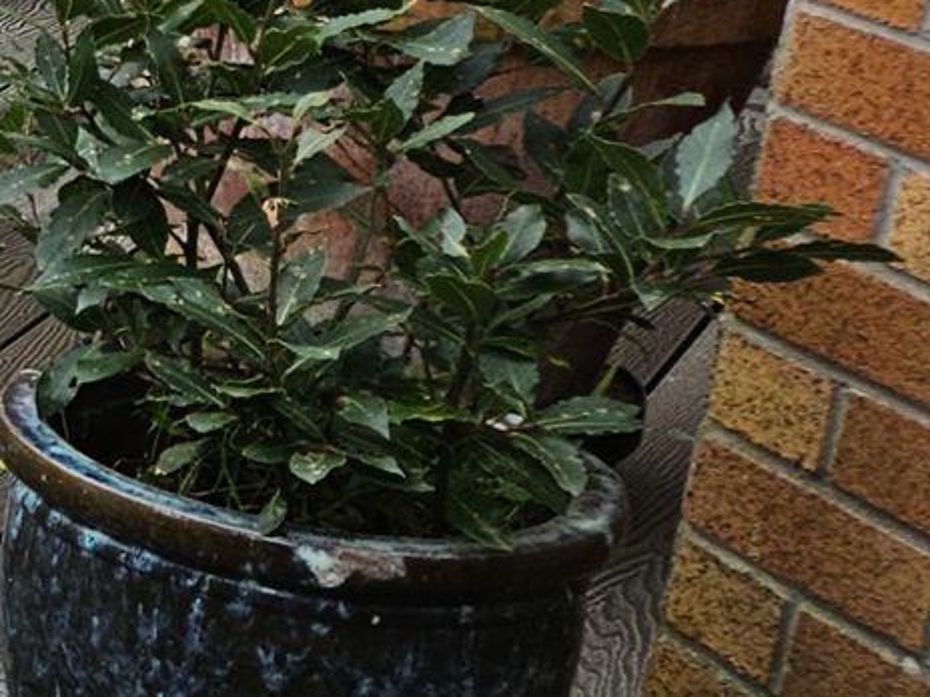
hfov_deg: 11.5
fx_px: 3412
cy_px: 146
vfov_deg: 11.6
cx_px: -1587
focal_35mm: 127
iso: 32
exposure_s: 1/180
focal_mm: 5.4
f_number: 1.8
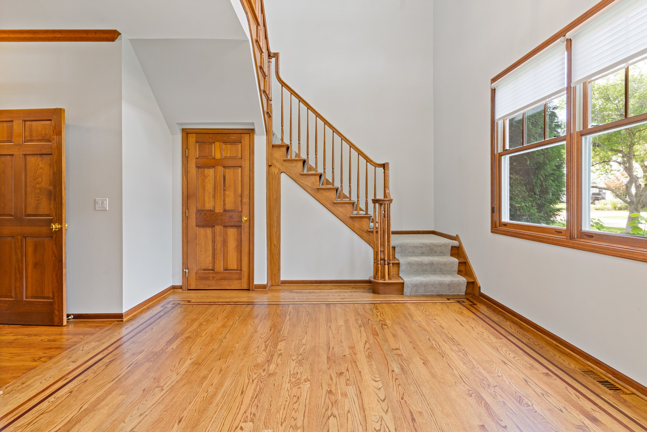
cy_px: 216
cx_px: 324
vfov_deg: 70.4
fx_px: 306
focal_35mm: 17
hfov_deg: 93.3
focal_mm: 17
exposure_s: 1.6
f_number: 8
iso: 200
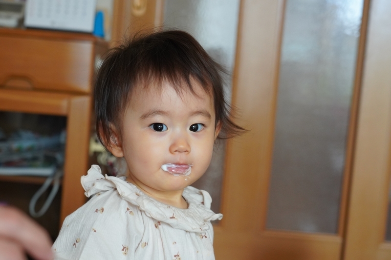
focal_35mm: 52
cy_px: 130
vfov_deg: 26.0
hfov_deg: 38.2
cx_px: 196
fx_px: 565
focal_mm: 52
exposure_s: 1/60
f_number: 5
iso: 1600
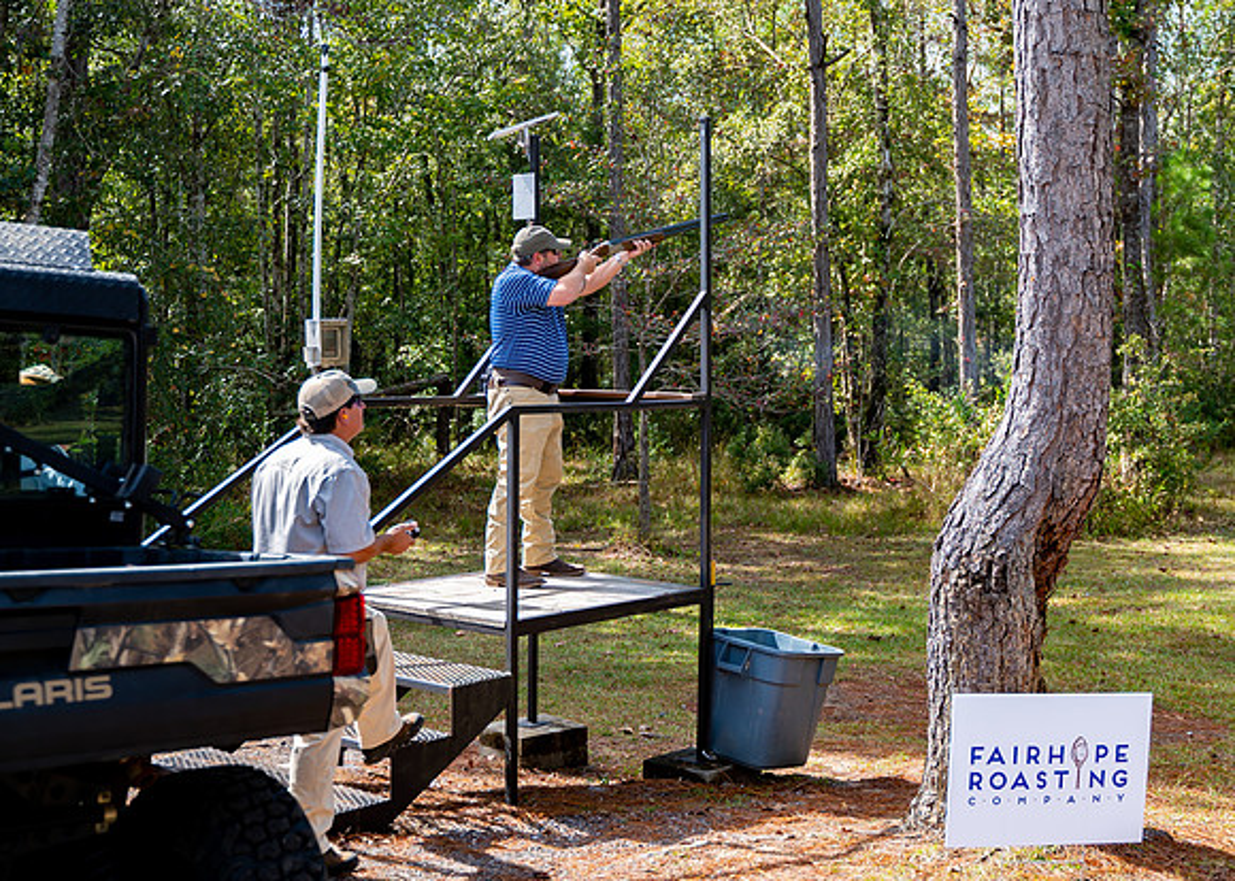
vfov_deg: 30.4
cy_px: 335
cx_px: 851
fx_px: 1618
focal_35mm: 46
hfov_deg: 41.1
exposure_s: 1/500
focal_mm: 33.5
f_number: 2.8
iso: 100
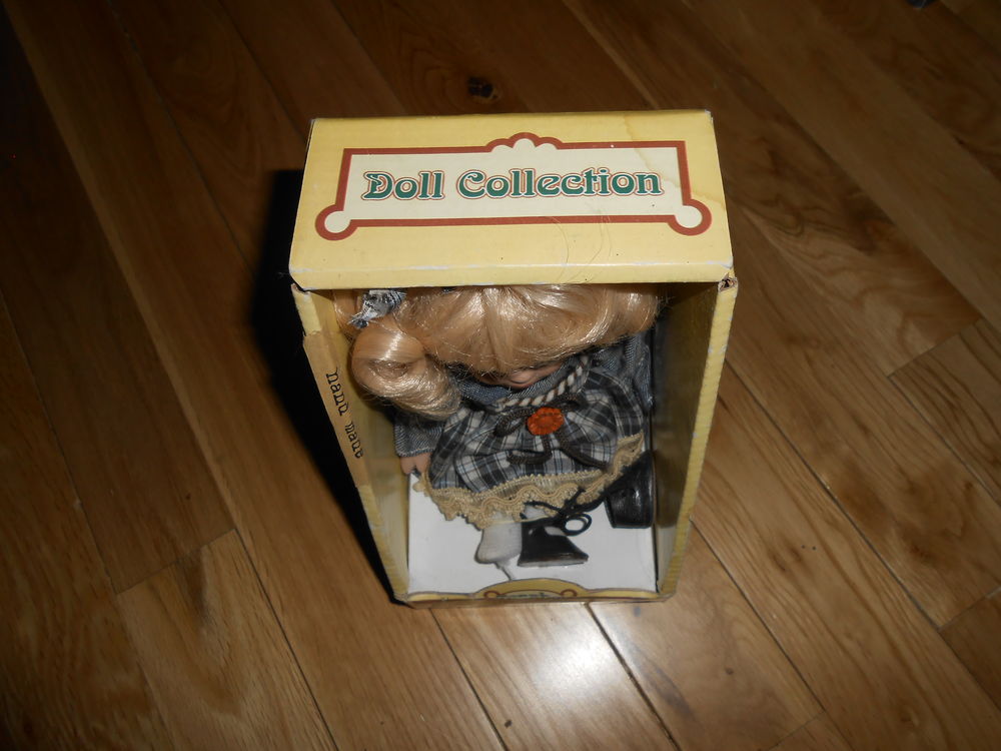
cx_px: 500
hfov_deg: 67.3
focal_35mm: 26
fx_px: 752
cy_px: 376
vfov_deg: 53.1
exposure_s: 1/25
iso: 80
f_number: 11.5
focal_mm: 4.6
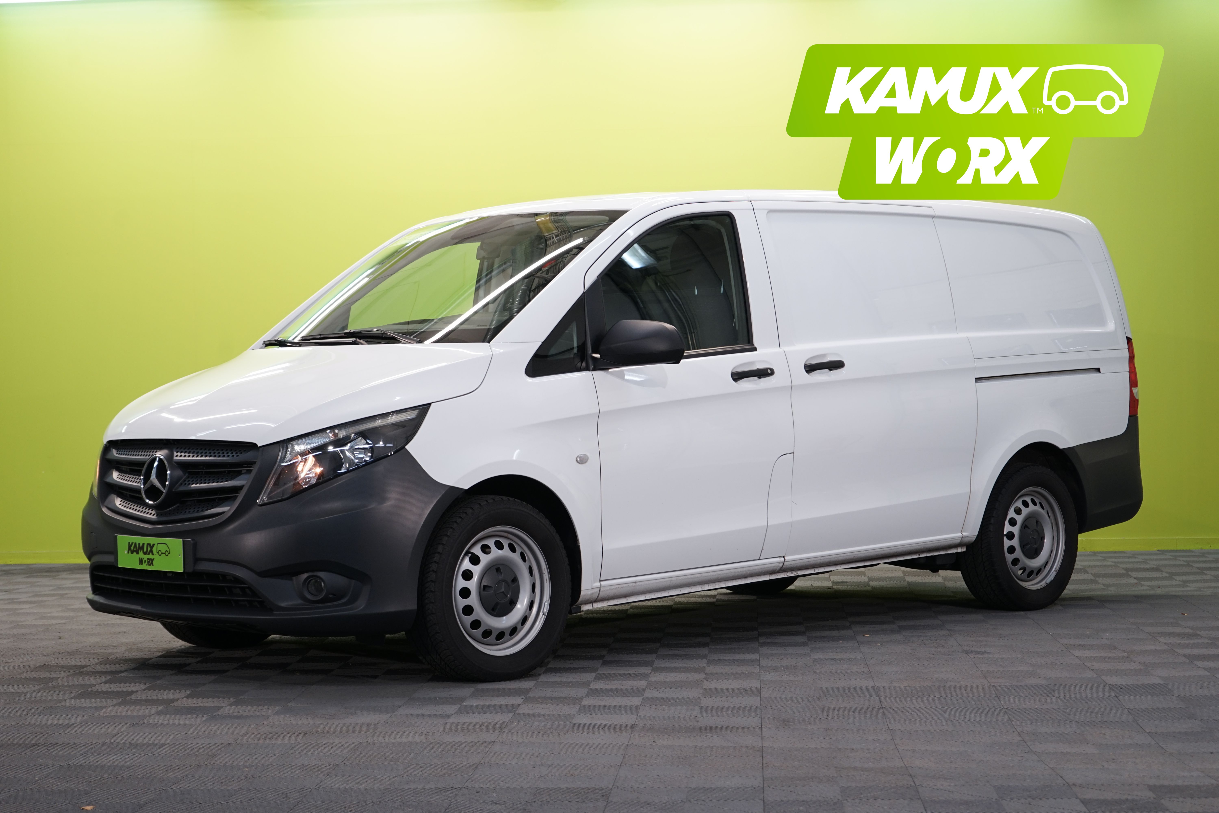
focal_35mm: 67
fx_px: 2269
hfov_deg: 30.1
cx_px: 610
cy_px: 406
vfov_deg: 20.3
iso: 320
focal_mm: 67
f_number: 5.6
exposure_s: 1/25
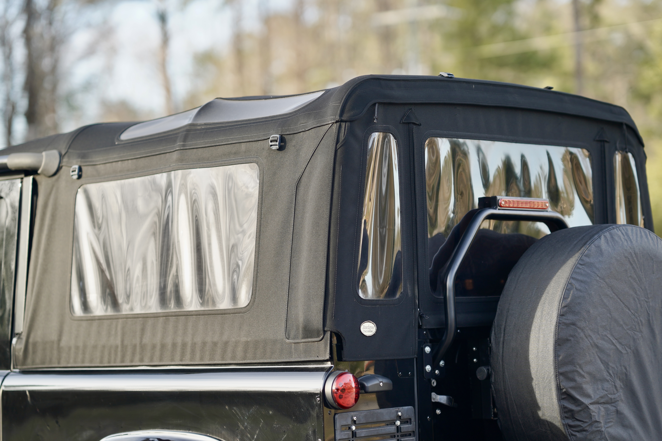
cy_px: 220
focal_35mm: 85
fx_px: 1563
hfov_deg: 23.9
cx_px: 331
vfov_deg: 16.1
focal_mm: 85
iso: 160
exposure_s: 1/400
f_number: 1.8
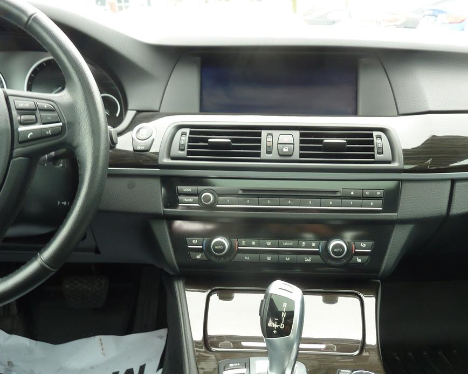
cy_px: 235
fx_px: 499
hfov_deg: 50.1
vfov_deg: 40.8
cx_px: 267
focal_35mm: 36
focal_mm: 4.1
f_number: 3.3
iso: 80
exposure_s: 1/30
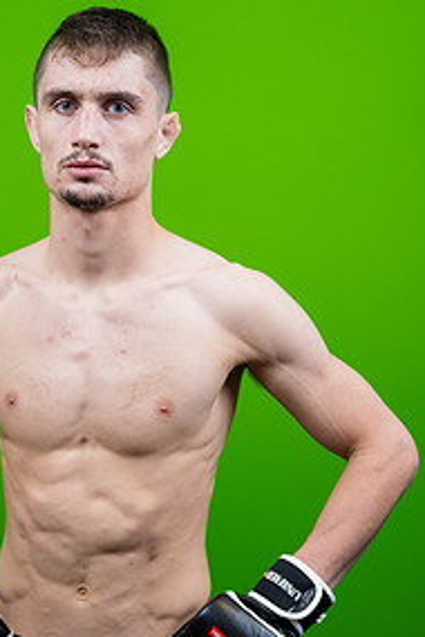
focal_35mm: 79
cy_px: 411
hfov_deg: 17.2
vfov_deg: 25.6
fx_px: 1399
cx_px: 125
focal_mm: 50
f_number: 2
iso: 100
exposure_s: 1/160
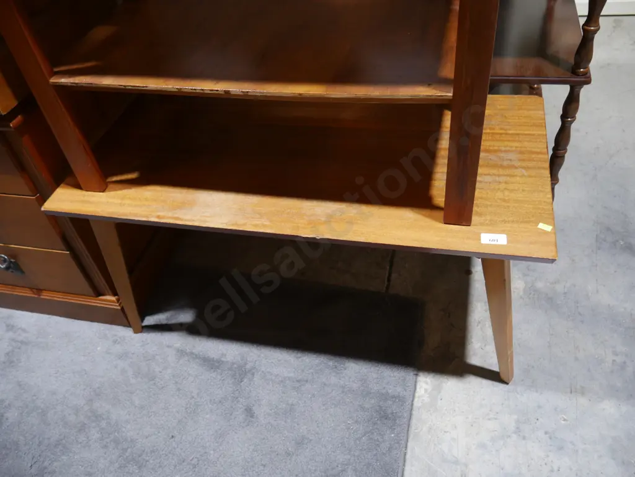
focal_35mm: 28
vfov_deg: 49.8
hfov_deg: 63.4
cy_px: 238
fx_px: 514
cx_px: 318
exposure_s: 1/60
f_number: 3.5
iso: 500
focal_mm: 14
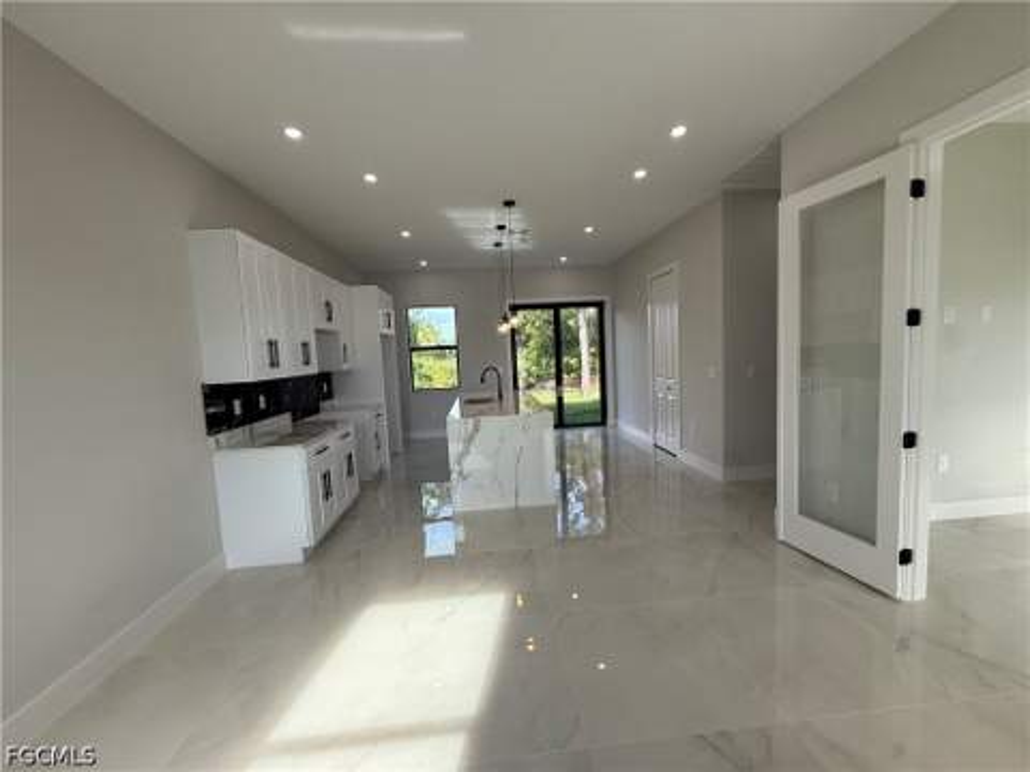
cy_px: 386
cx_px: 515
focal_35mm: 14
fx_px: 417
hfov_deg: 102.1
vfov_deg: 85.7
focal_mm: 2.22
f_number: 2.2
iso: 64
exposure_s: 1/200
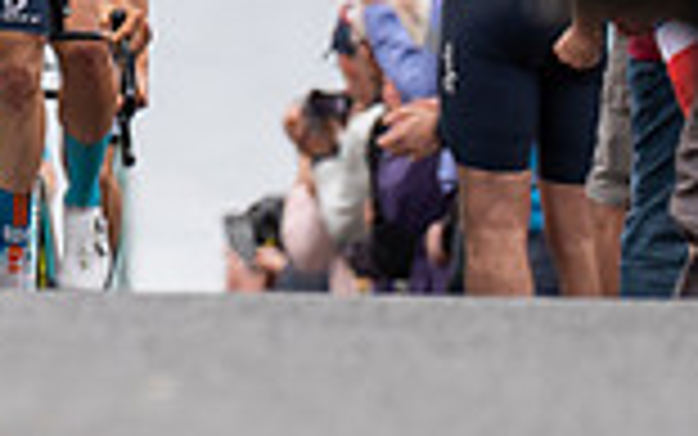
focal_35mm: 1020
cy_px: -319
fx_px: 19410
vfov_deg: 1.3
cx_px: -613
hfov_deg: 2.1
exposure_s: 1/1000
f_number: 3.5
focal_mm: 185
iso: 320
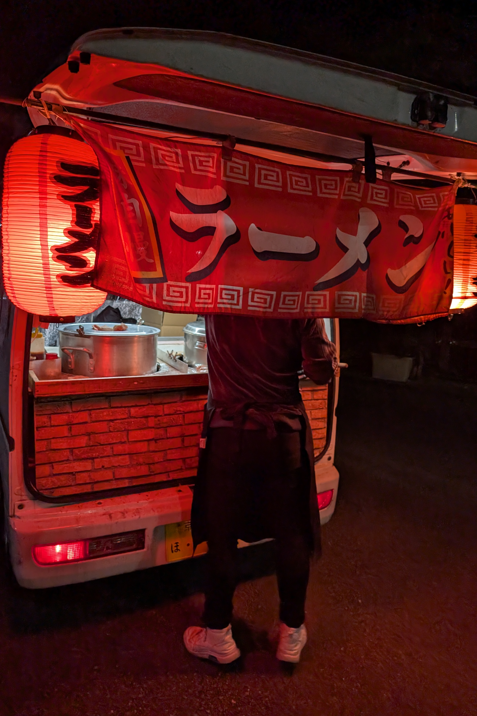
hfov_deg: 49.5
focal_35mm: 26
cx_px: 255
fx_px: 517
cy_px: 352
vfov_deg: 69.4
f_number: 1.68
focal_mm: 6.9
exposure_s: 1/132
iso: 165
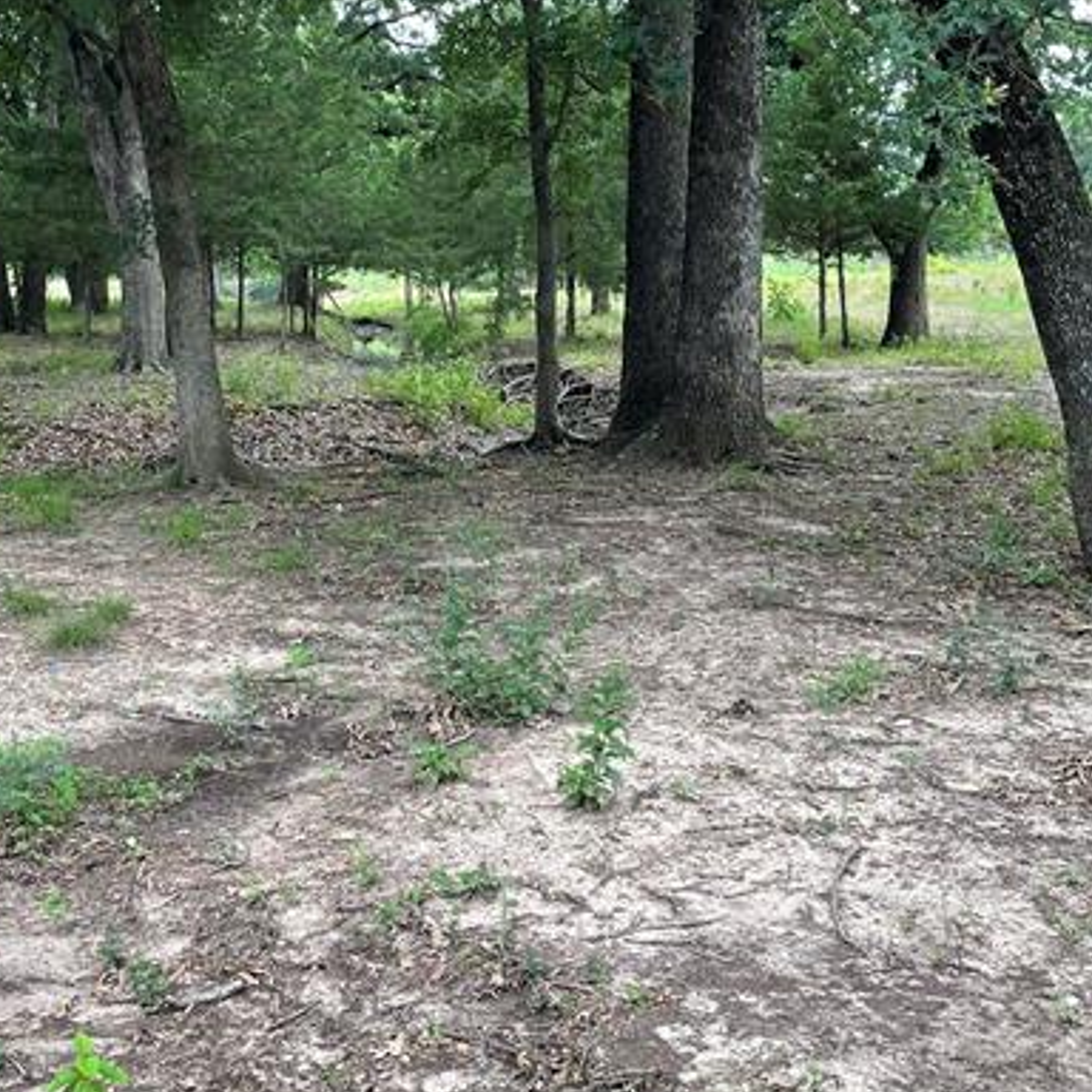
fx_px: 1642
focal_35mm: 46
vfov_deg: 36.6
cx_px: 367
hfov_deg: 36.4
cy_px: 401
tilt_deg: -3.3
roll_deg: +4.1
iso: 32
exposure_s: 1/232
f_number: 1.6
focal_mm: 4.2
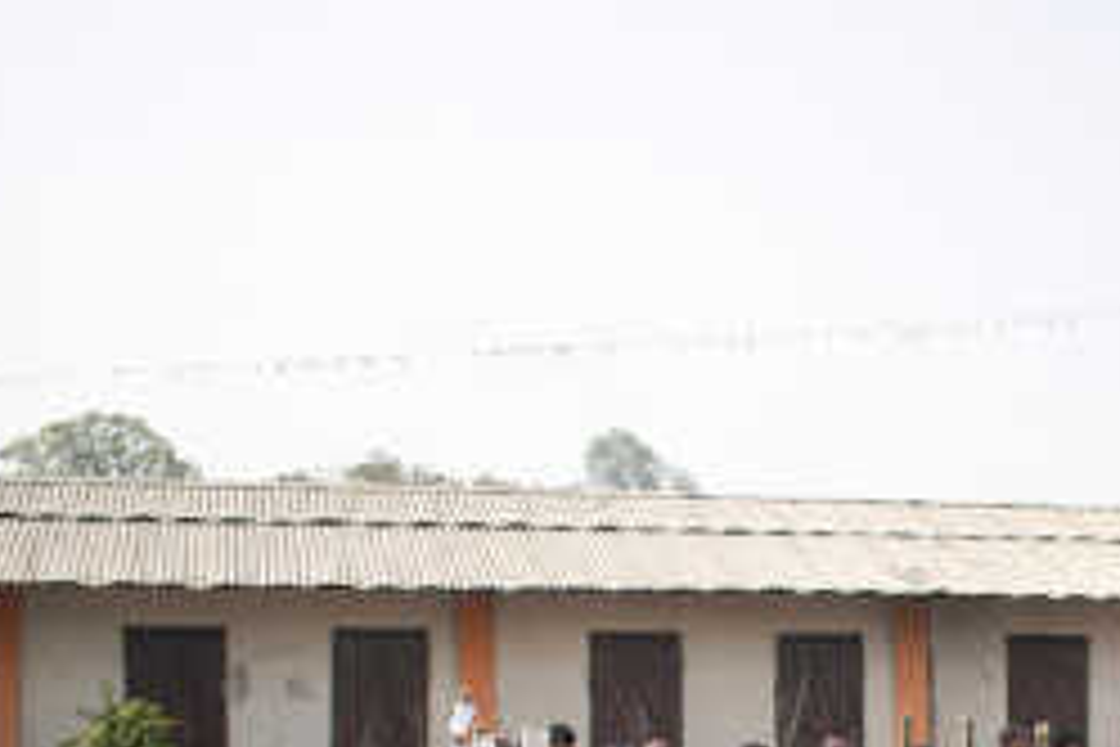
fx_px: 2022
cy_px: 824
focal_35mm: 65
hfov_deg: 30.1
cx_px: 922
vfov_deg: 20.0
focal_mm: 18
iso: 200
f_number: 3.5
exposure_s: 1/2000
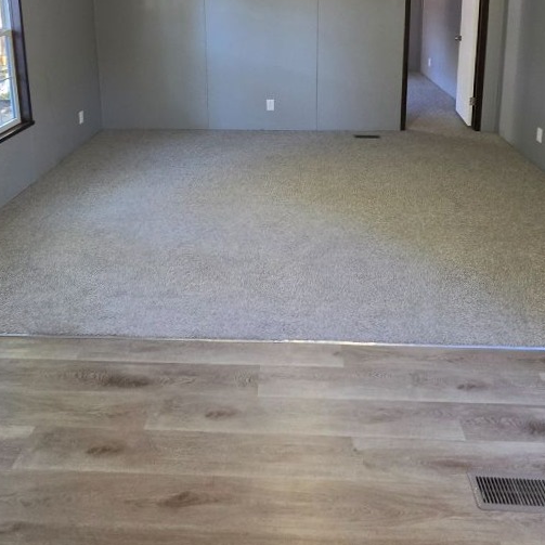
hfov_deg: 59.1
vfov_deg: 54.3
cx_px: 281
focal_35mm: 27
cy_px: 95
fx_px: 481
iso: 200
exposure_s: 1/60
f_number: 1.9
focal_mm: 2.2
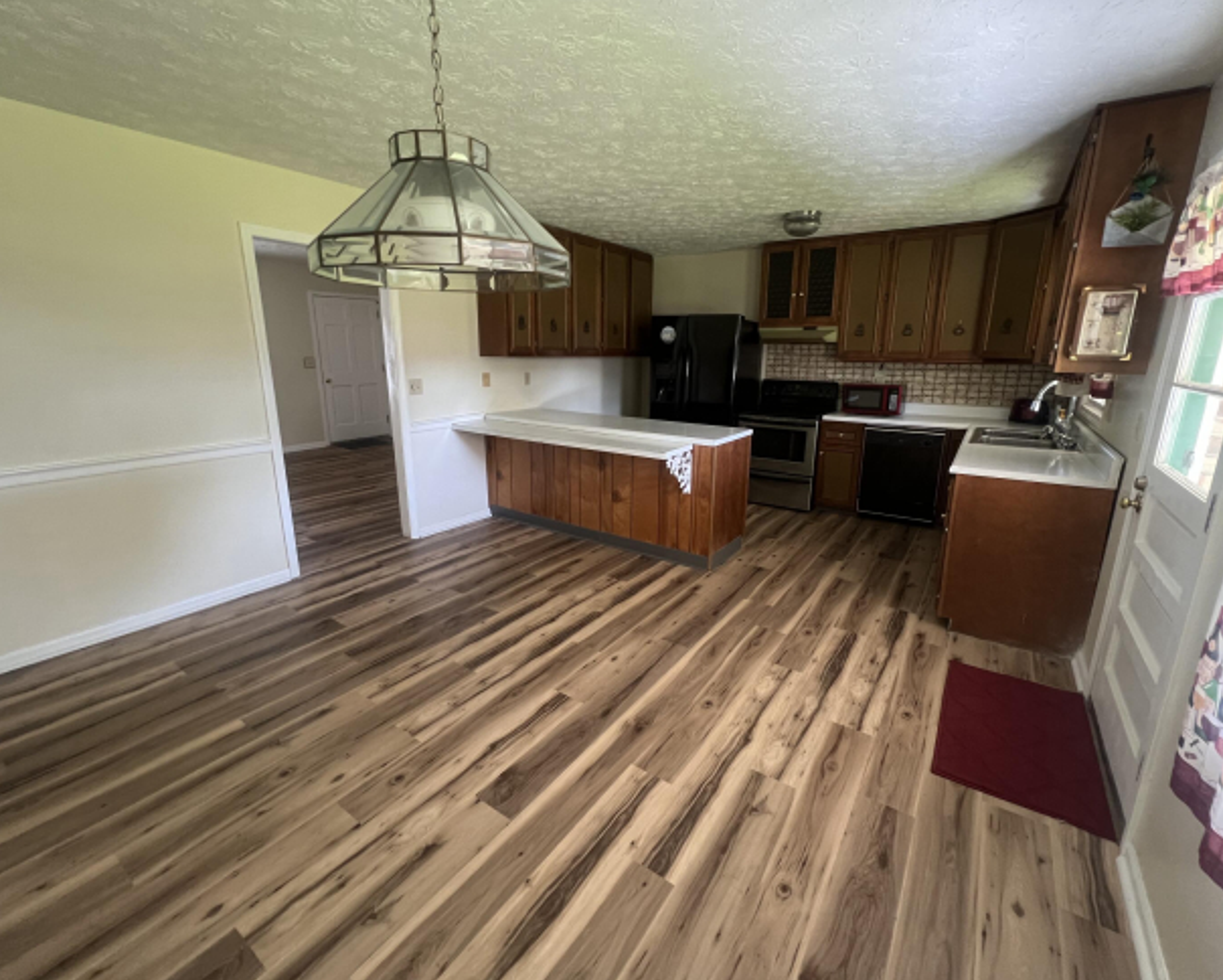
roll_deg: -0.7
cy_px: 478
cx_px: 635
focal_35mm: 14
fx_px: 507
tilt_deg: -14.7
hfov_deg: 100.6
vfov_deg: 88.0
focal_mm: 1.57
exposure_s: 1/60
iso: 320
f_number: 1.8
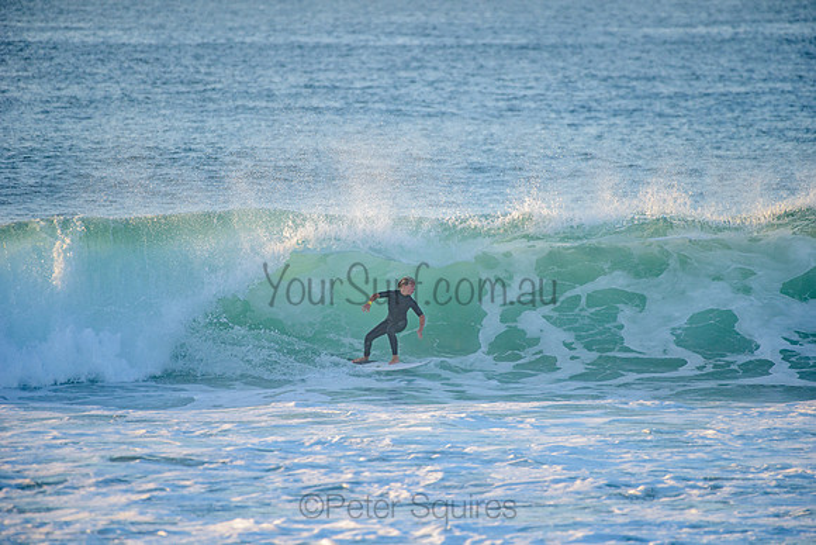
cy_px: 272
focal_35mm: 500
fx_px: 11335
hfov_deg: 4.1
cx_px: 408
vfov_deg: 2.8
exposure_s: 1/1250
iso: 450
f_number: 5.6
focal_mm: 500
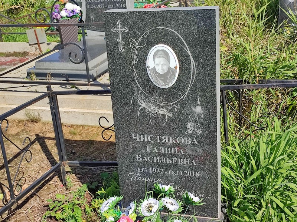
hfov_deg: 69.4
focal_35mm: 25
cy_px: 111
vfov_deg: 54.9
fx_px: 214
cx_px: 148
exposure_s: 1/800
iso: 50
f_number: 1.9
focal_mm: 6.04
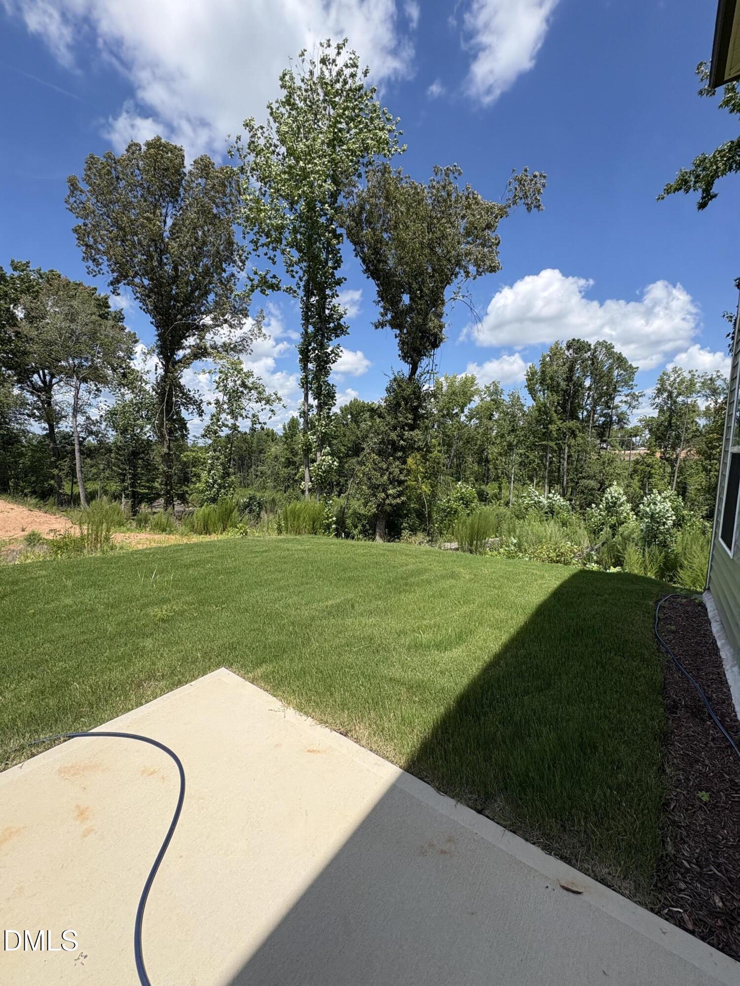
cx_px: 370
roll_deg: +0.3
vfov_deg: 102.1
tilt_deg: -1.8
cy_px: 493
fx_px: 399
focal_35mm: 14
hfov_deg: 85.7
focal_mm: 2.22
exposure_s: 1/1449
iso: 50
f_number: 2.2
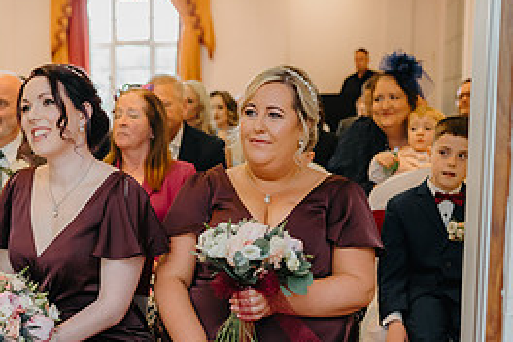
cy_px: 318
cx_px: 113
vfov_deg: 17.4
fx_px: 1097
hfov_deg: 25.9
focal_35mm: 77
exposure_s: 1/160
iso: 1000
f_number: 2.2
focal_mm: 35
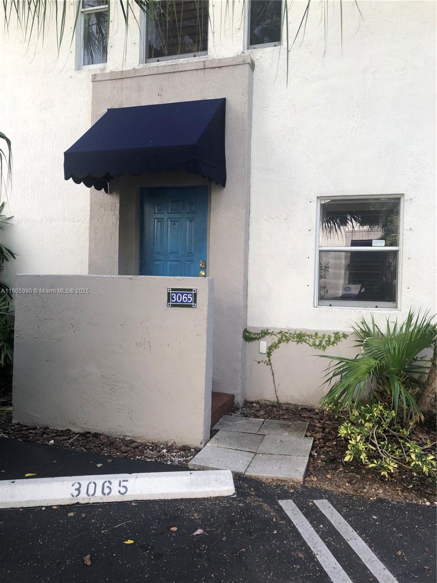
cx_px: 218
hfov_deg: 49.7
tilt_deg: -1.5
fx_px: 471
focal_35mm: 28
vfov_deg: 63.4
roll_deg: -2.2
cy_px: 292
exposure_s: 1/337
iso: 20
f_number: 1.8
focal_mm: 4
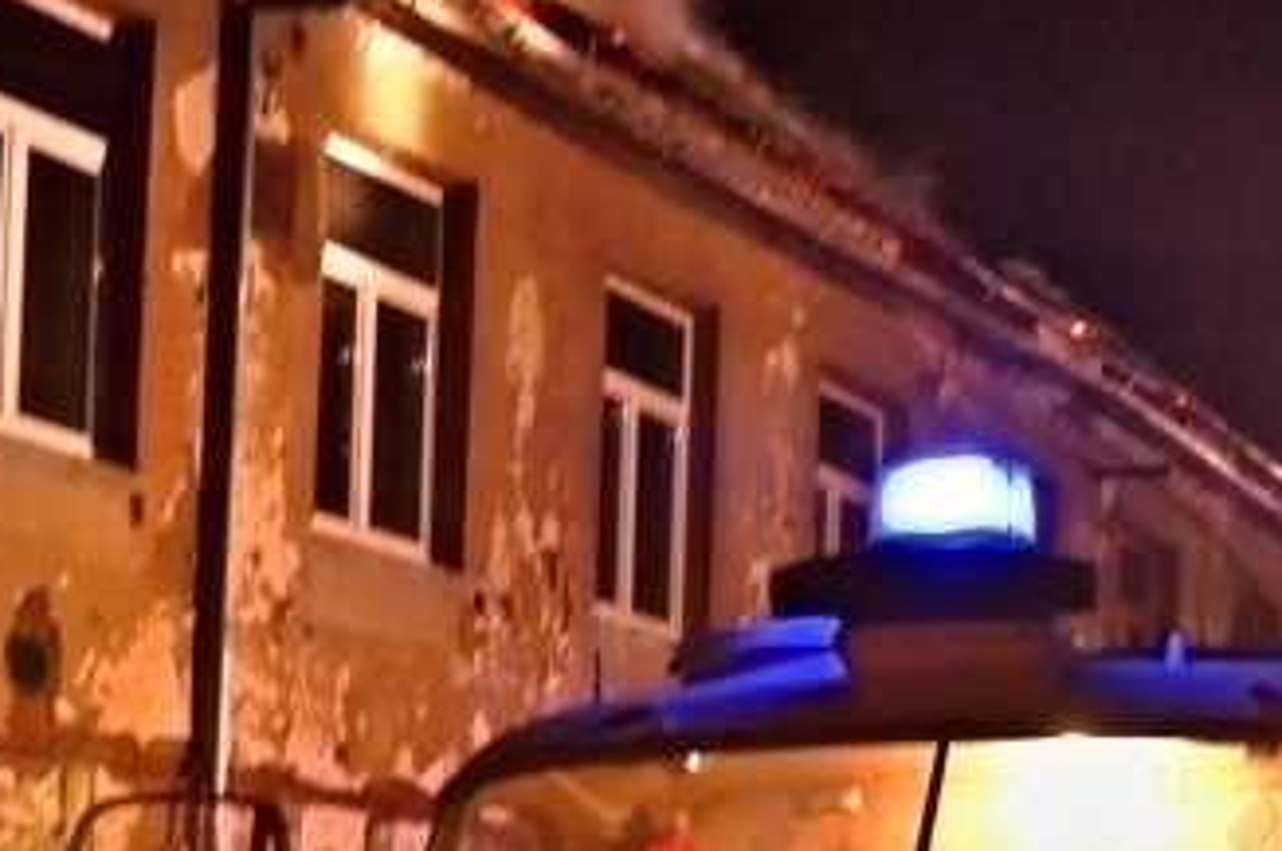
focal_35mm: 99
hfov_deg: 20.6
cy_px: 1237
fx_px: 3520
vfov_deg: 13.1
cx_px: 725
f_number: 3.5
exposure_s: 1/8
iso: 1600
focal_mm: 18
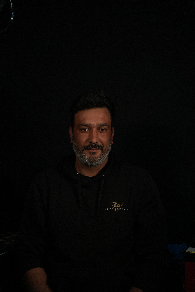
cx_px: 98
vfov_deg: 35.8
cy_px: 146
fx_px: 453
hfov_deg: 24.3
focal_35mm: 56
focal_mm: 37.2
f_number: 2.8
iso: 1250
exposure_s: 1/2000
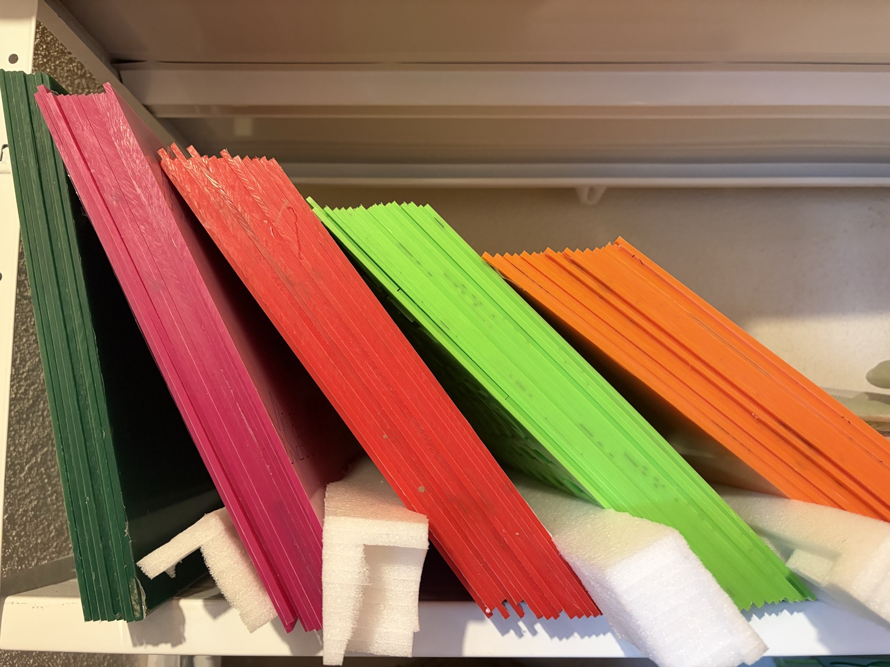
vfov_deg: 53.1
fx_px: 668
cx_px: 445
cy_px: 334
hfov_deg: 67.3
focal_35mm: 26
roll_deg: +1.1
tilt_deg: +8.6
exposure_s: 1/33
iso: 320
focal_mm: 5.96
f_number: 1.6
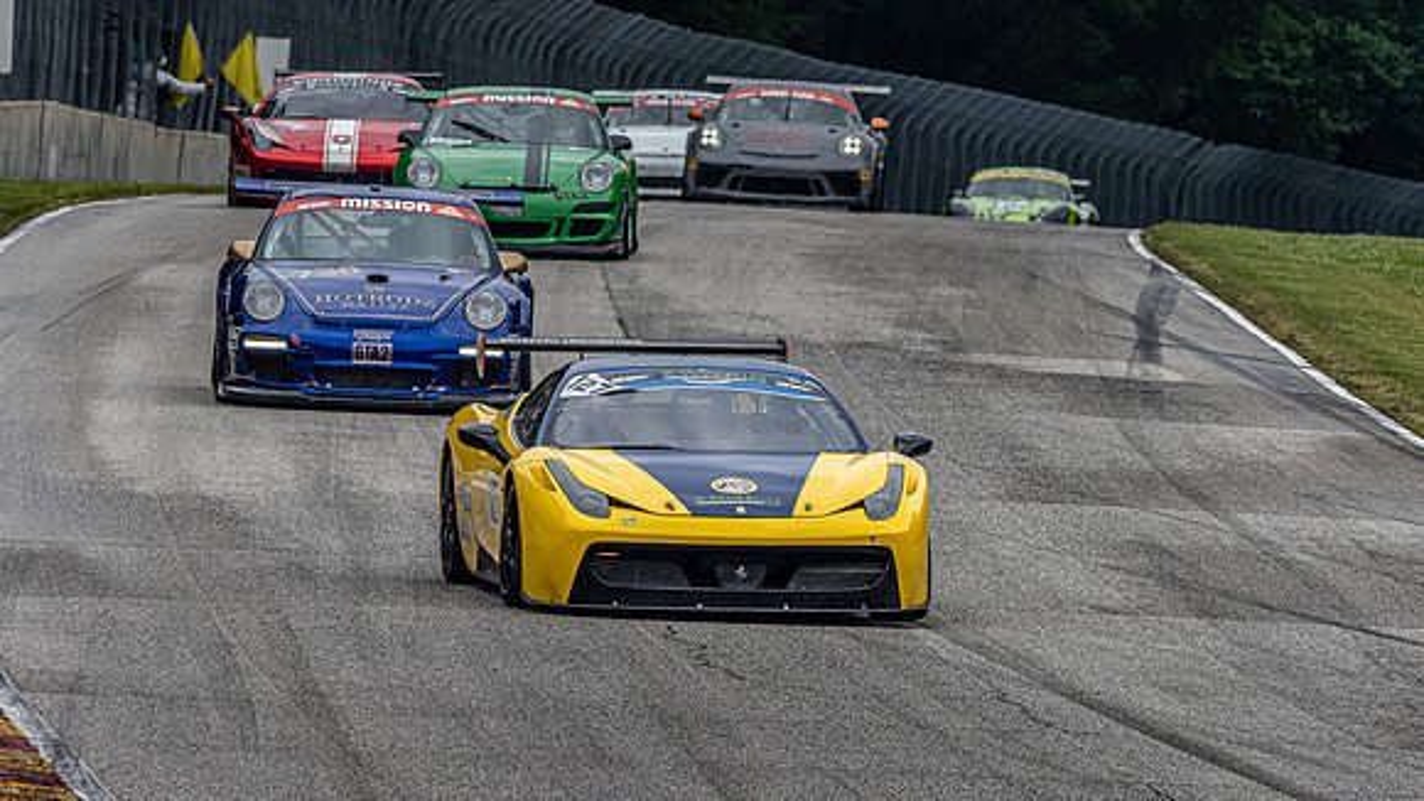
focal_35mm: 655
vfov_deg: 1.9
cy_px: 534
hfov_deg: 3.3
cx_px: 712
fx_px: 24719
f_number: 8
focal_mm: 300
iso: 400
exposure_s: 1/400
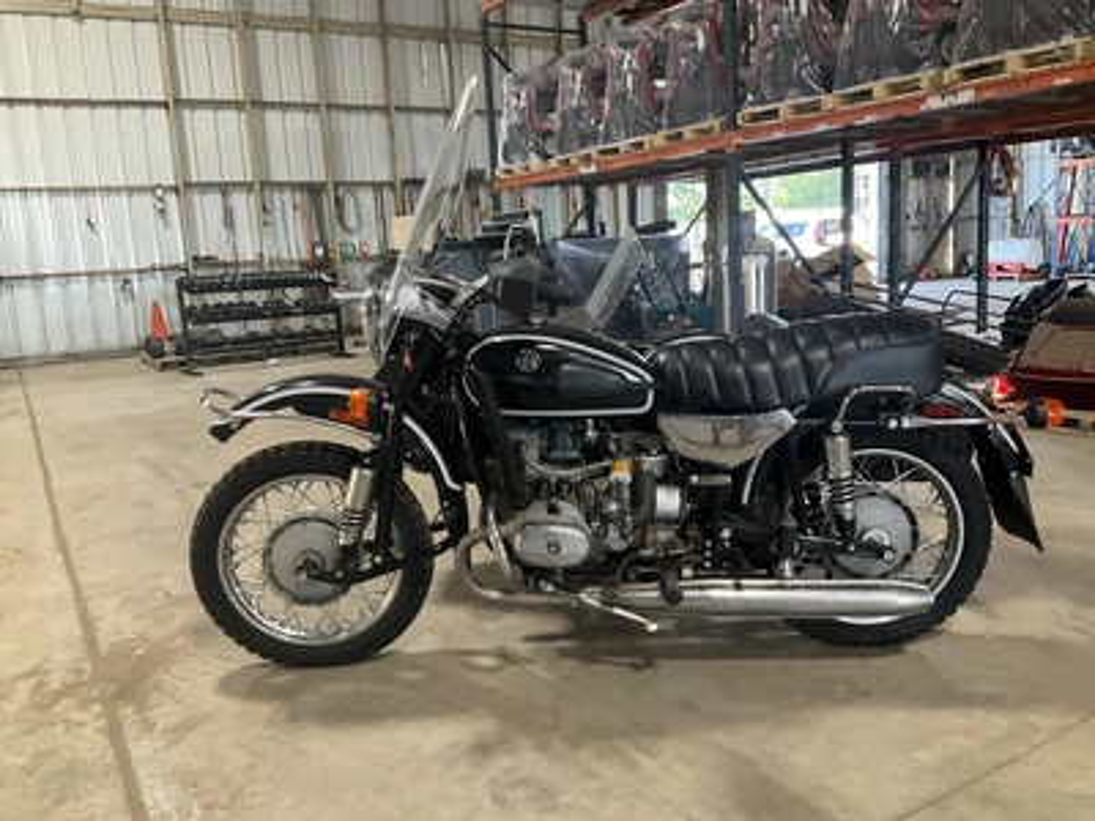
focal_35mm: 29
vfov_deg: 48.2
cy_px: 410
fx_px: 917
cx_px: 548
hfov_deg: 61.7
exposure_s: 1/60
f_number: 1.8
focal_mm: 3
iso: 125
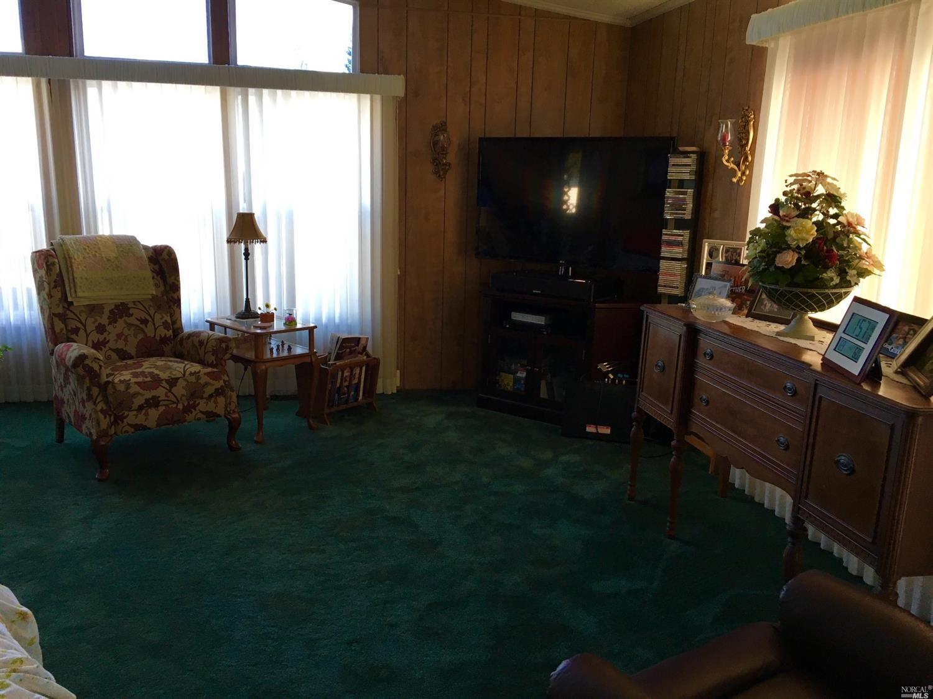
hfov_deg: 61.7
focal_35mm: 29
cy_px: 350
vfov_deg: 48.2
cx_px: 466
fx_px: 781
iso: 40
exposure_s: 1/30
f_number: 2.2
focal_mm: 4.15
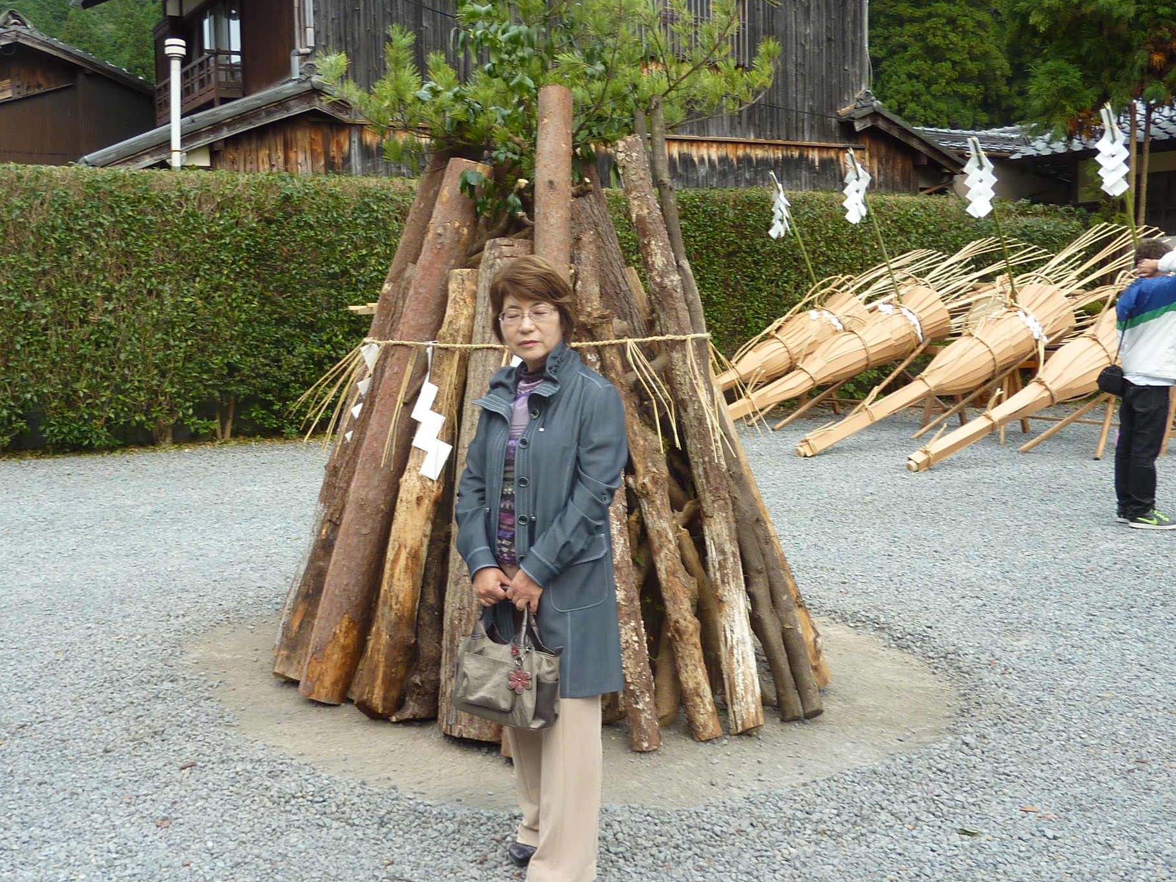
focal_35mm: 37
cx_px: 521
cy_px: 421
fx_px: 1257
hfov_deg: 50.0
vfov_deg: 38.7
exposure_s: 1/80
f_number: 3.3
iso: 80
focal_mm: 4.1
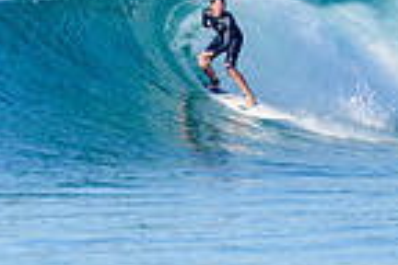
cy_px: -128
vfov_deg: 0.7
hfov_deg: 1.0
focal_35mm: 2016
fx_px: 22286
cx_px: 312
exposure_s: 1/2000
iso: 220
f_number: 5.6
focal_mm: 500
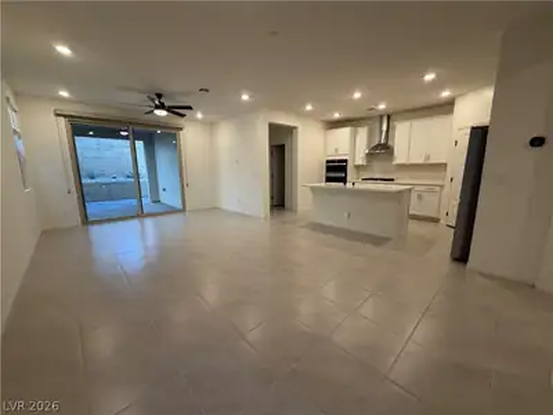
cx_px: 276
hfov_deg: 102.1
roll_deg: +0.8
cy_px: 208
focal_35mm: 14
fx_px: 224
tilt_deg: -10.3
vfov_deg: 85.7
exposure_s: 1/120
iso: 250
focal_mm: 2.22
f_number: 2.2
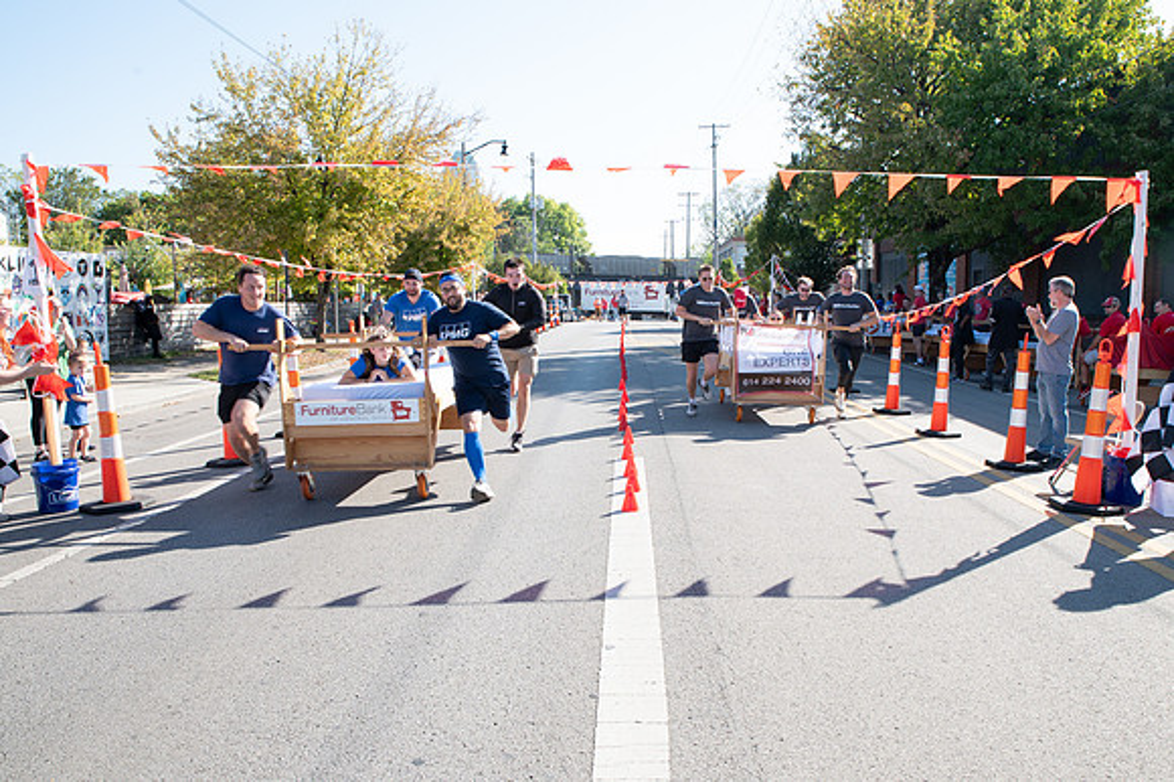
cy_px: 401
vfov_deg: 47.0
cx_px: 644
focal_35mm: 28
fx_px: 899
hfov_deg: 66.1
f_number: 9
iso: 320
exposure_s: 1/200
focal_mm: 24
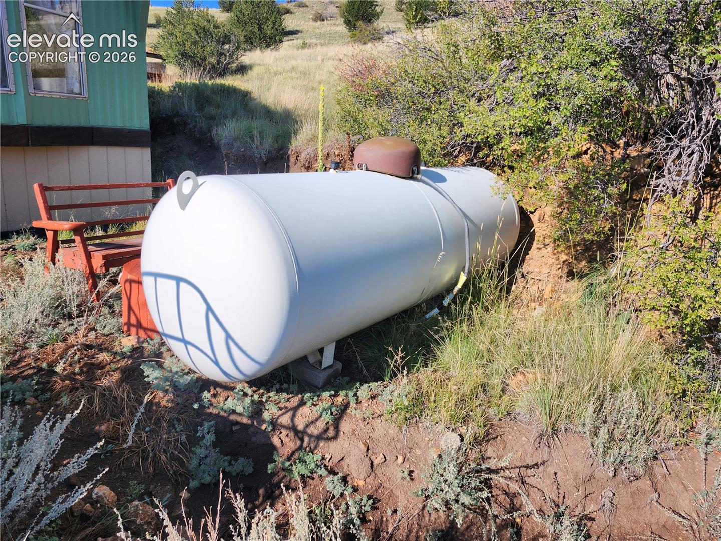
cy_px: 270
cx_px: 360
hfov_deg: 73.9
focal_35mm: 23
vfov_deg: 58.9
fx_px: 479
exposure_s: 1/1704
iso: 25
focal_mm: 5.54
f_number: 1.8
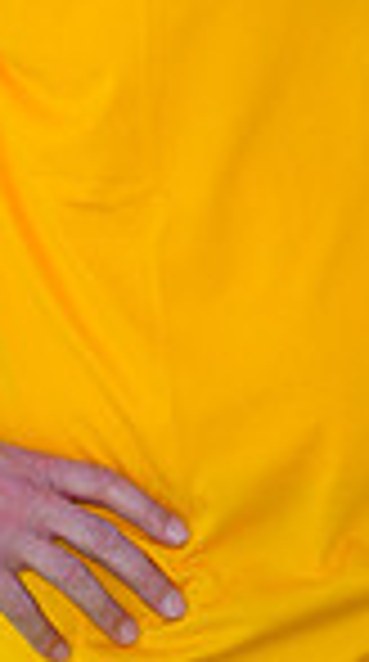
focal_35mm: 381
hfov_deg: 3.2
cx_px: 536
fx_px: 6670
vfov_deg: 5.6
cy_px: -252
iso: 200
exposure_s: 1/160
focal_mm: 92
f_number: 7.1
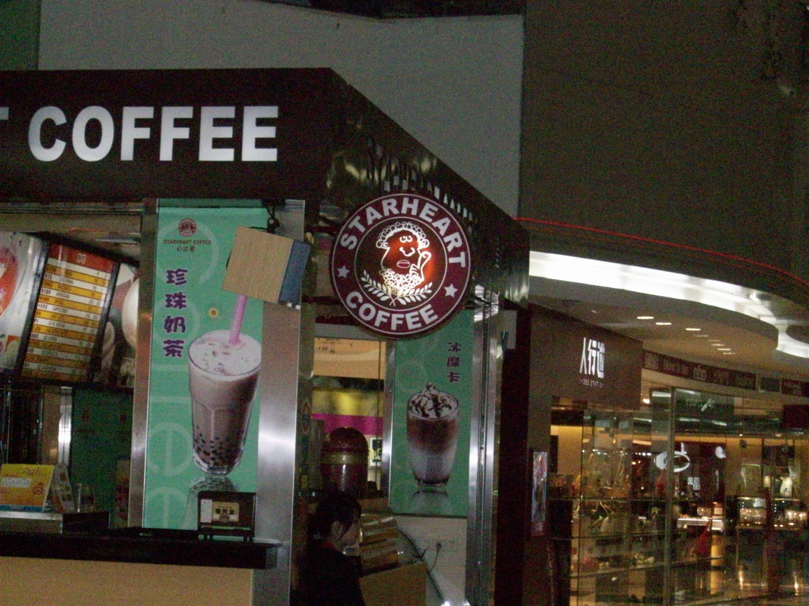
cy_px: 303
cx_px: 404
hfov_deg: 23.8
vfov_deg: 18.0
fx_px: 1916
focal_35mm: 82
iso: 1000
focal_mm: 13.7
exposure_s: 1/223
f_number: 4.6
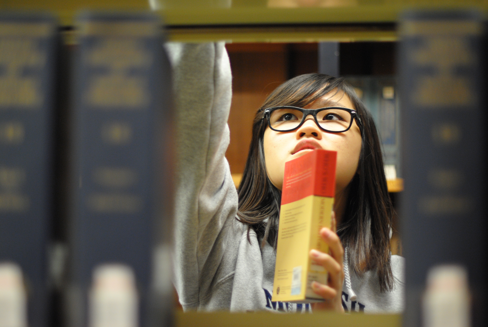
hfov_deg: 26.9
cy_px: 164
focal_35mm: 75
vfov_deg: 18.3
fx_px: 1019
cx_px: 244
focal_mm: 50
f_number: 1.4
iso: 400
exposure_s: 1/60
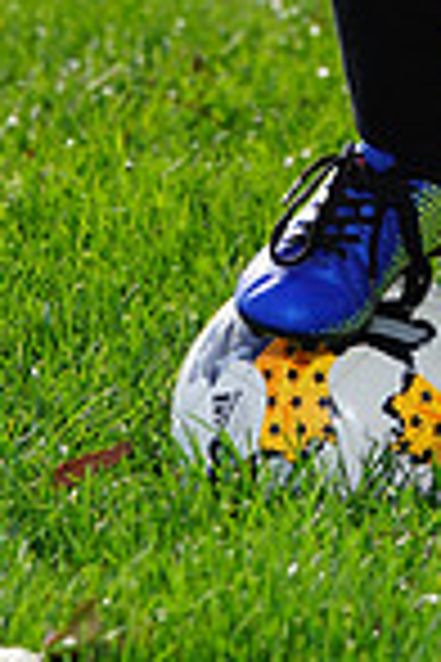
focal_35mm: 722
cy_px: -554
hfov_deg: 1.9
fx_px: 13266
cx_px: 585
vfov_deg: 2.8
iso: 100
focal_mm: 183
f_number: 8
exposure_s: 1/200
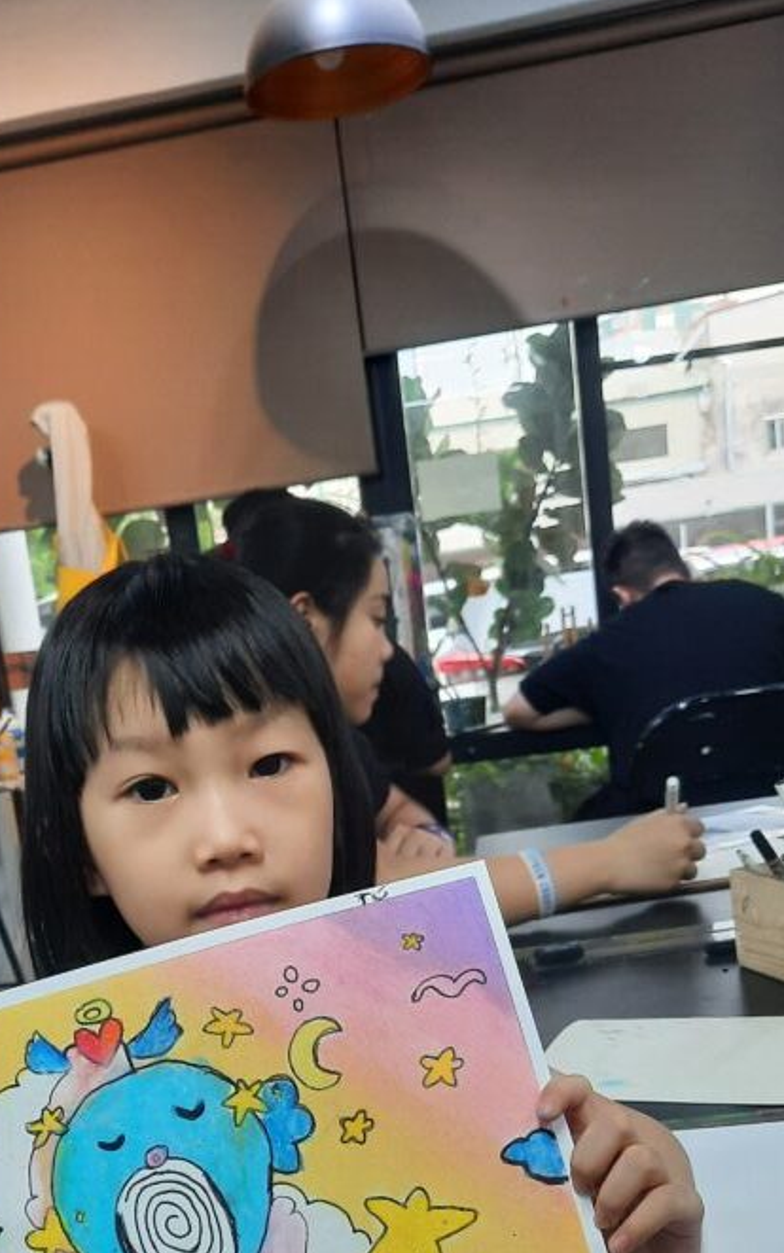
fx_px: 1367
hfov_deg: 31.8
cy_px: 901
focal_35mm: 40
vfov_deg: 47.9
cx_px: 288
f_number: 2
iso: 80
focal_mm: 4.6
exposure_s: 1/50
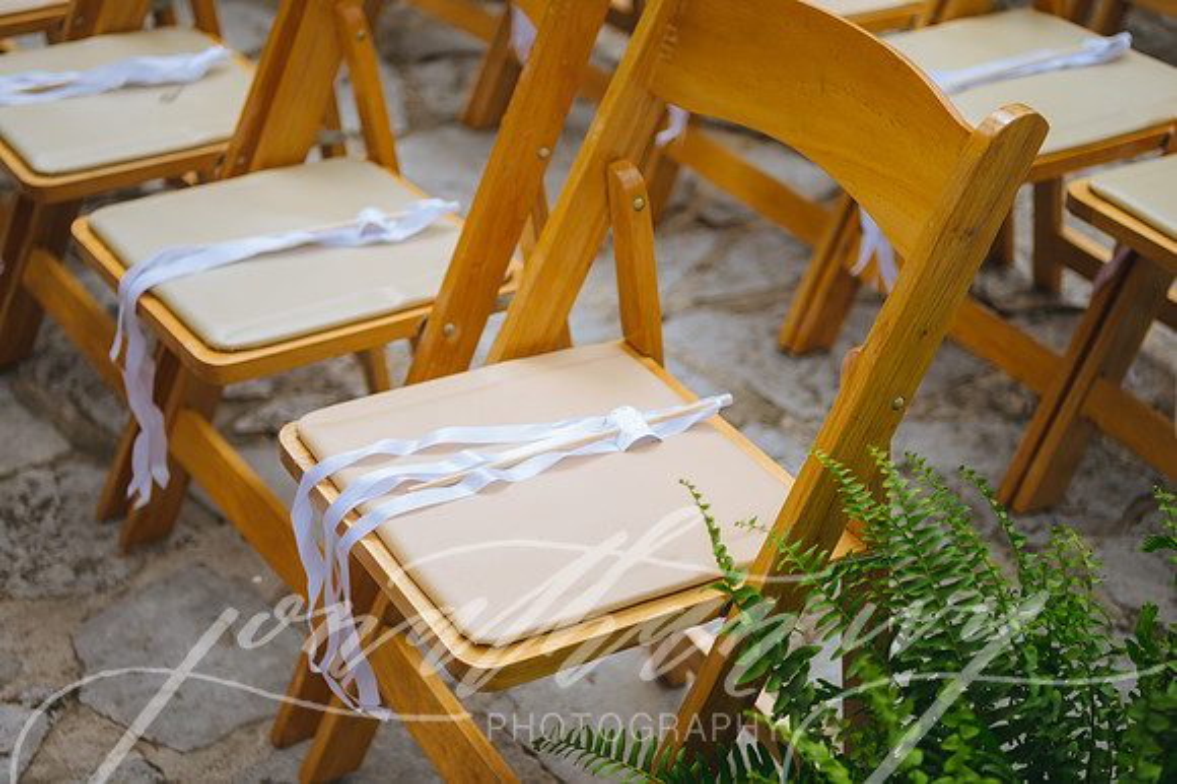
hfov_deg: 33.4
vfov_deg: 22.6
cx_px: 588
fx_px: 1960
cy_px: 392
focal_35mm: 60
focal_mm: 60
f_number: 2.8
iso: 200
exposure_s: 1/1250
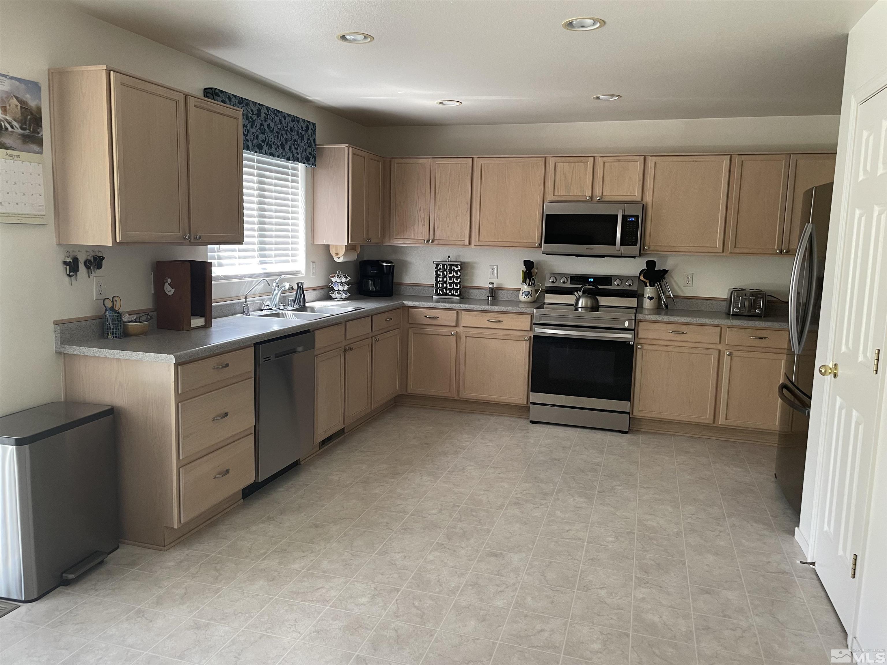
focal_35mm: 26
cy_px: 332
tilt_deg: -7.8
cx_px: 444
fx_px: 666
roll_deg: -1.8
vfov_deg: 53.1
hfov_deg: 67.3
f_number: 1.6
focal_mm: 4.2
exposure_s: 1/87
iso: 125
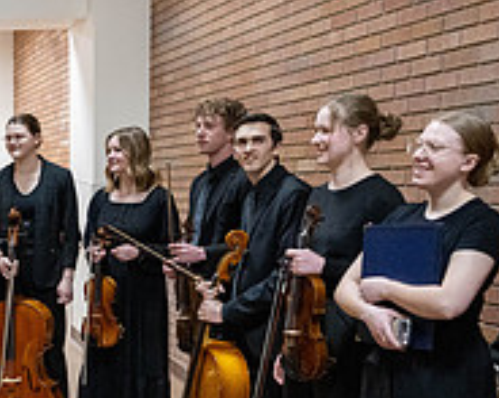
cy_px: 348
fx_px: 1048
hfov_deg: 23.5
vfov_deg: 21.1
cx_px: -157
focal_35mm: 71
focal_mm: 24
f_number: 2.8
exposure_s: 1/250
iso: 6400
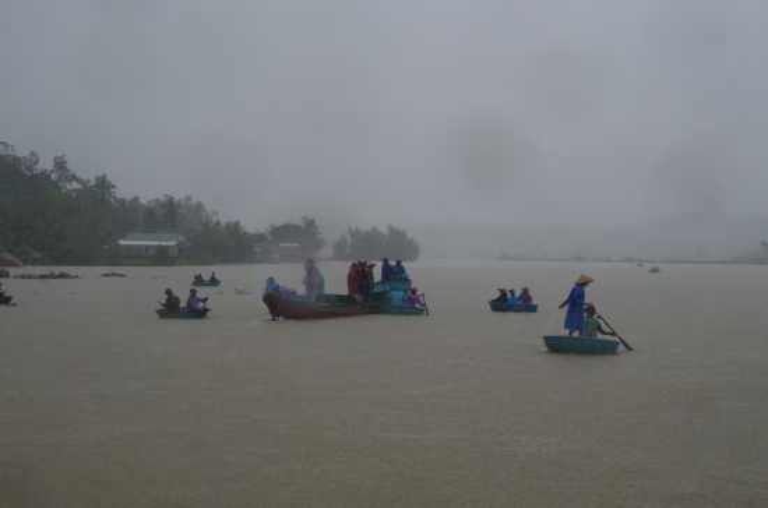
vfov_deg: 24.9
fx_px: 1149
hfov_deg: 36.9
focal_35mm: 54
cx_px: 384
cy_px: 254
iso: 800
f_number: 10
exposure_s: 1/500
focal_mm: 36
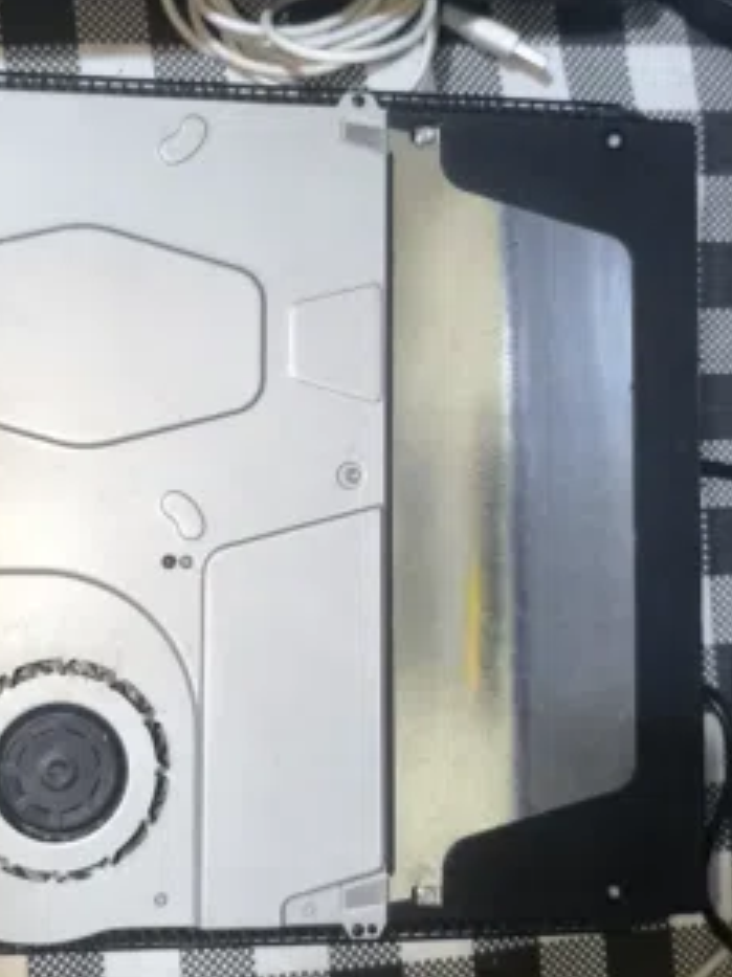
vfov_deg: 42.1
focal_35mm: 45
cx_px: 273
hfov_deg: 32.0
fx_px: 1270
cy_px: 465
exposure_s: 1/60
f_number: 1.65
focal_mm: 6.14
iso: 1250
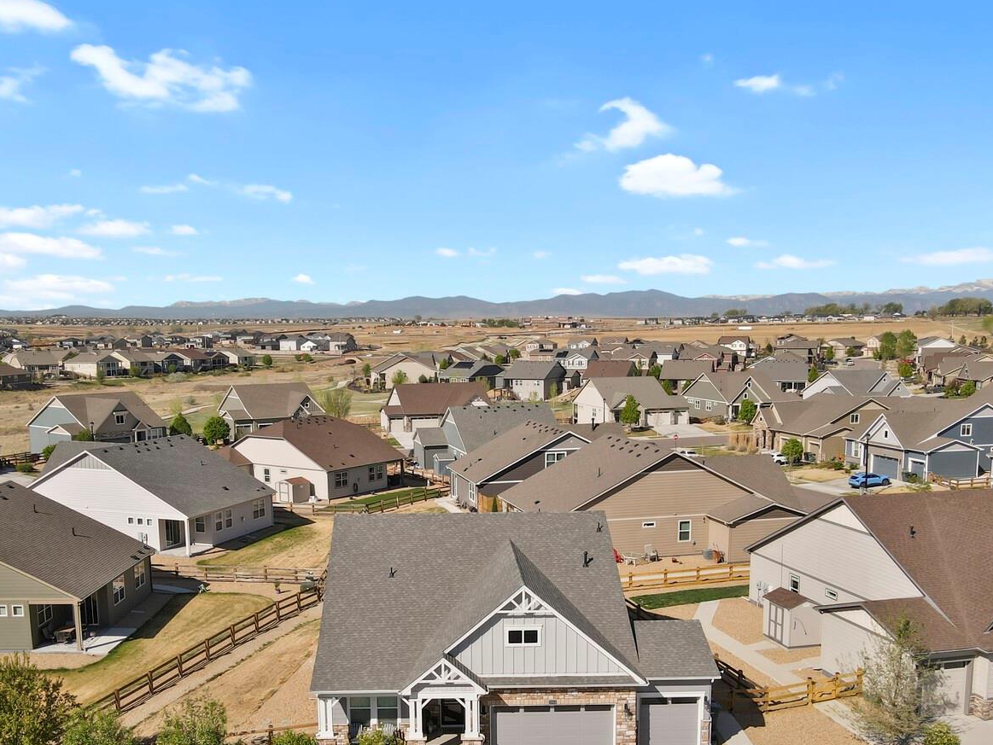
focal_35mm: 33
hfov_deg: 55.3
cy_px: 492
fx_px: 947
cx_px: 462
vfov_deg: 42.4
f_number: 2.8
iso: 100
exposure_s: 1/640
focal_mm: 4.5
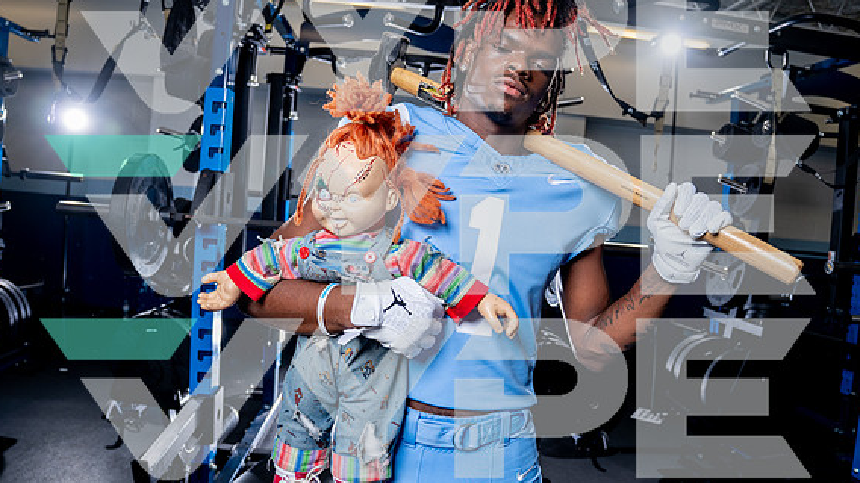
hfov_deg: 71.9
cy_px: 216
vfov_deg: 44.3
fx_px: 593
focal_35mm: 26
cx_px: 430
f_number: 4
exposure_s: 1/250
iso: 100
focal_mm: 22
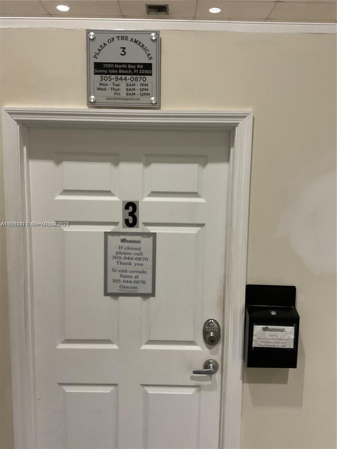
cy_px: 224
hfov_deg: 48.2
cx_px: 168
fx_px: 376
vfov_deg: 61.7
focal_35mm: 29
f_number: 1.8
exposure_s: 1/40
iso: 200
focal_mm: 3
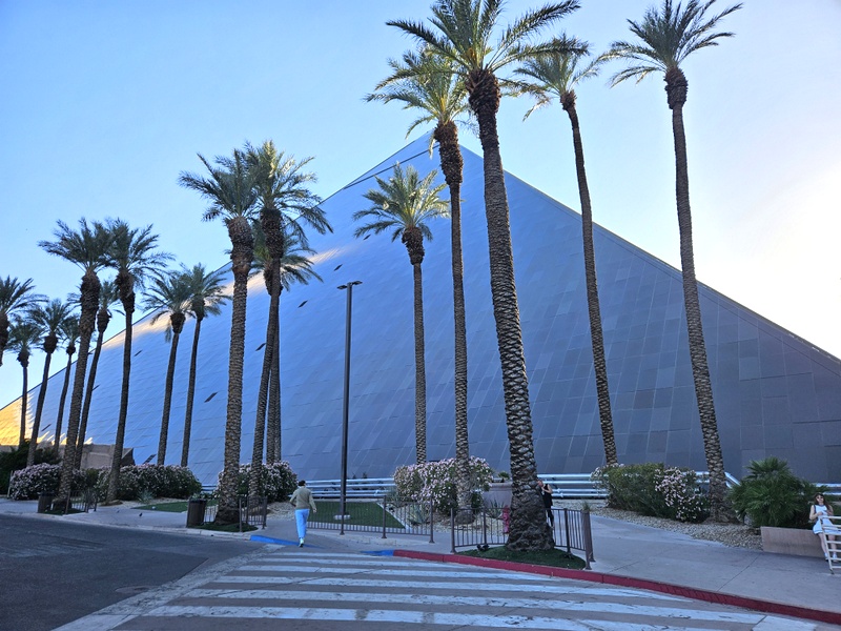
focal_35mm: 23
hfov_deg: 73.9
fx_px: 559
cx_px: 420
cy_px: 316
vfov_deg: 58.9
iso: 25
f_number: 1.8
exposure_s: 1/765
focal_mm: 5.4
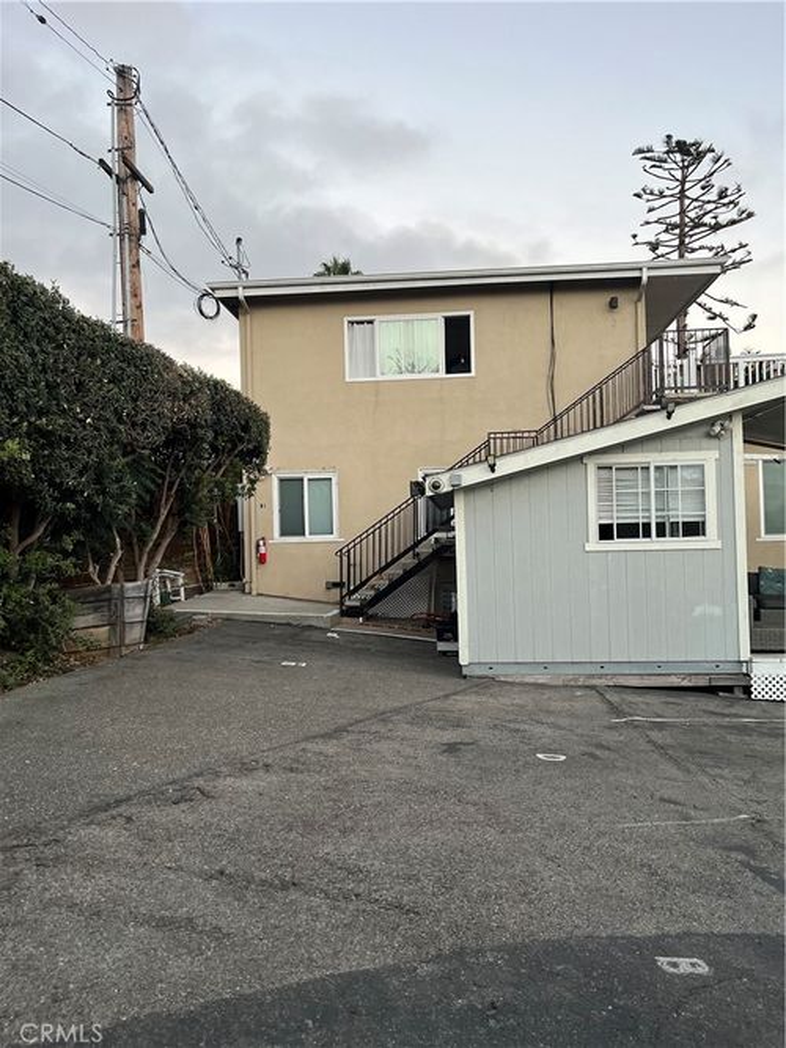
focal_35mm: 26
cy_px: 524
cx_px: 393
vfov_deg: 67.3
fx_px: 787
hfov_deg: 53.0
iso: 100
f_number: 1.6
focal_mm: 5.1
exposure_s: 1/122
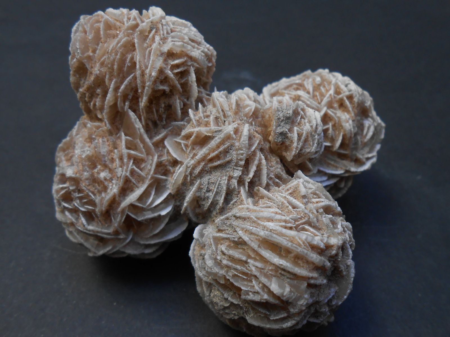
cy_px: 168
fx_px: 338
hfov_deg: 67.3
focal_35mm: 26
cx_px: 225
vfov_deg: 53.1
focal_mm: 4.6
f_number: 3.5
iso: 80
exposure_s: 1/40
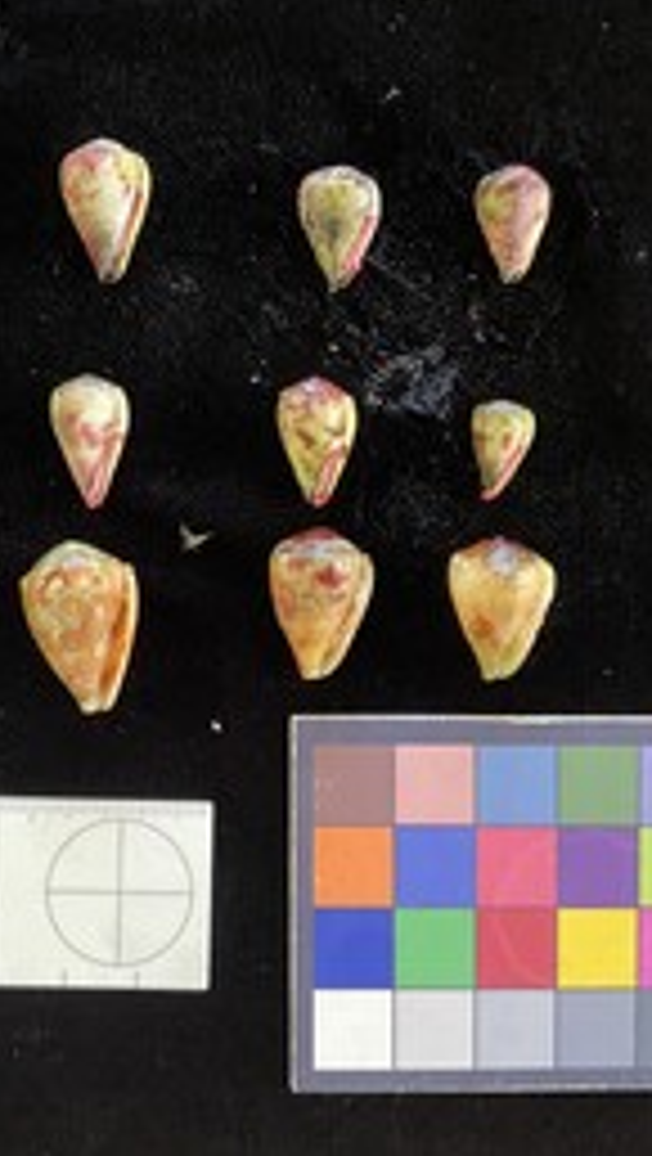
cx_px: 166
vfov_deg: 47.3
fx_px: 1319
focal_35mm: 43
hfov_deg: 27.4
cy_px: 574
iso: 125
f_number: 1.8
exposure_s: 1/50
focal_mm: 3
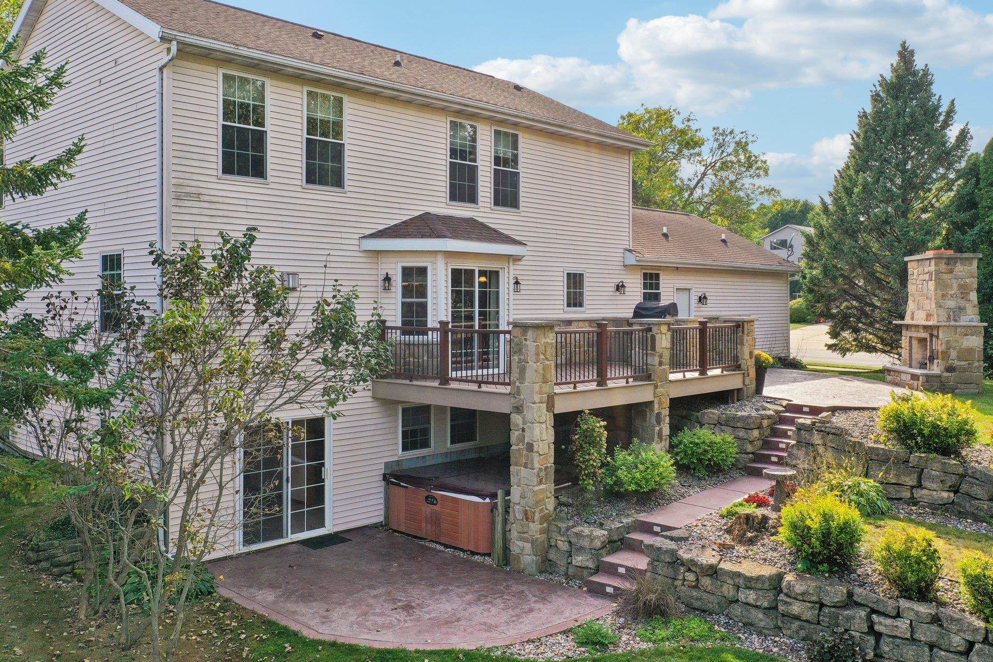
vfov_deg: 42.3
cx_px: 470
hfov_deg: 60.3
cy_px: 307
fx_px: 855
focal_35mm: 31
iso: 100
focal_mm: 10.3
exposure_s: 1/320
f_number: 5
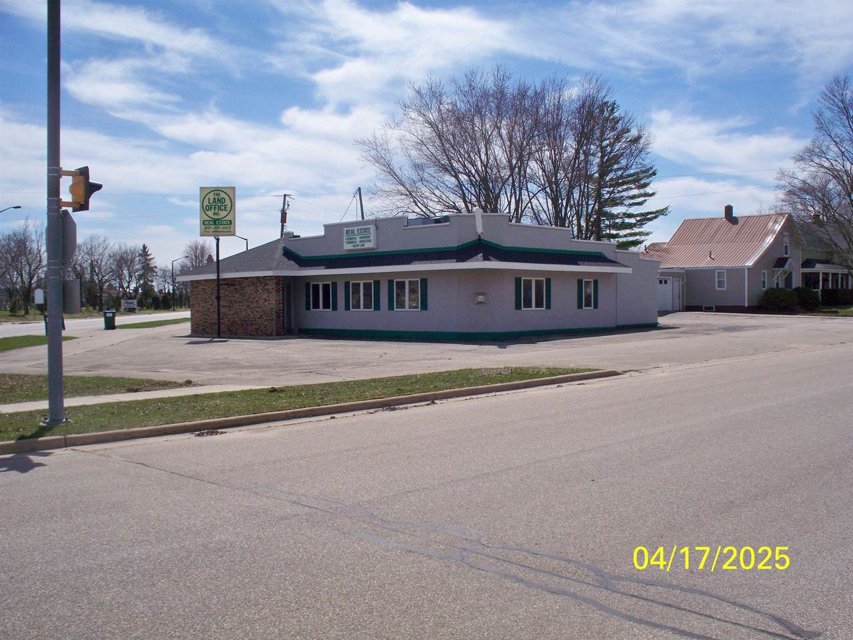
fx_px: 862
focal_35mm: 35
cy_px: 320
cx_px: 426
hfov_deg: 52.6
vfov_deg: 40.7
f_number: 4.8
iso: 125
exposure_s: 1/1250
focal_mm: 7.54
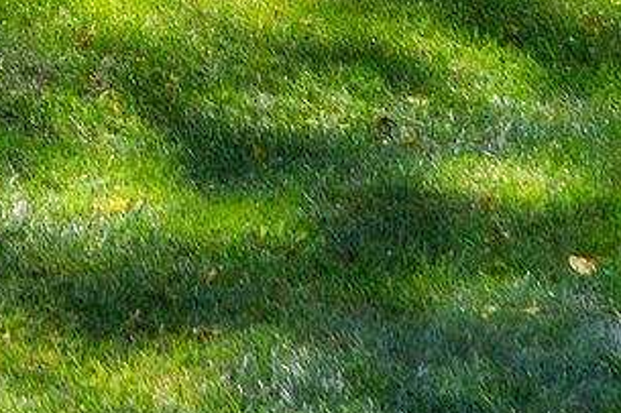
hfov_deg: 7.7
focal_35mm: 235
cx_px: -1234
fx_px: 4051
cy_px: -841
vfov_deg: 5.5
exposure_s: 1/400
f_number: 7.1
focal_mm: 35
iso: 320
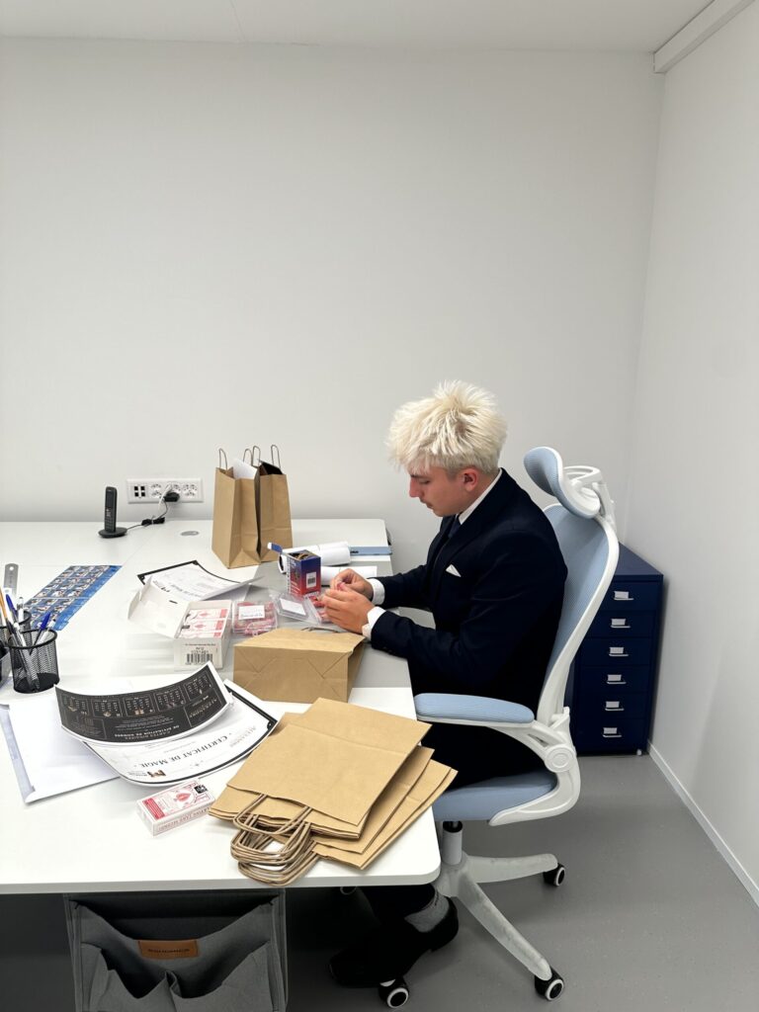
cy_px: 506
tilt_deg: -13.6
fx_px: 702
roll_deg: -0.3
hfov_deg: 56.8
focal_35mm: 24
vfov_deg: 71.6
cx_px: 380
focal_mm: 6.86
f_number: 1.78
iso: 100
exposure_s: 1/121
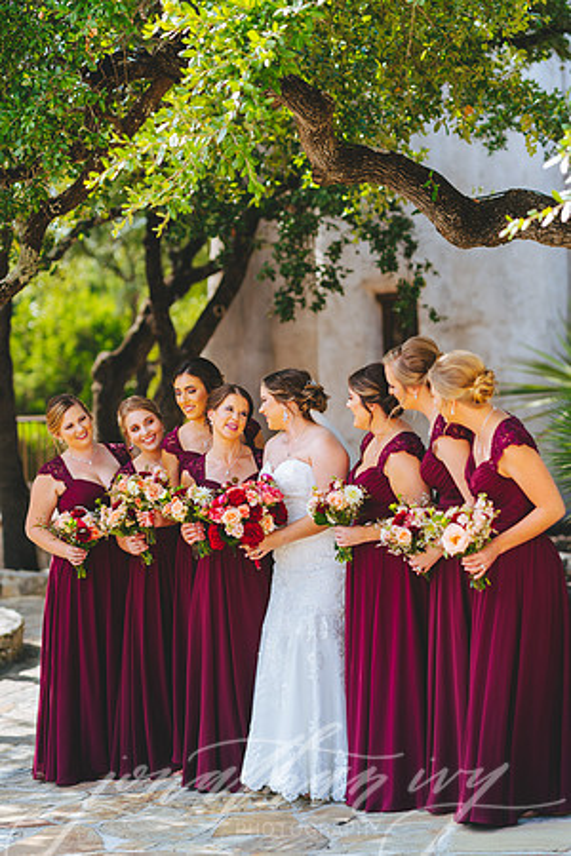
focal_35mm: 85
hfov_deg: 16.1
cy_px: 428
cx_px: 286
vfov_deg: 23.9
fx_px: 2022
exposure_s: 1/640
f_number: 2
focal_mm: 85
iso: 100
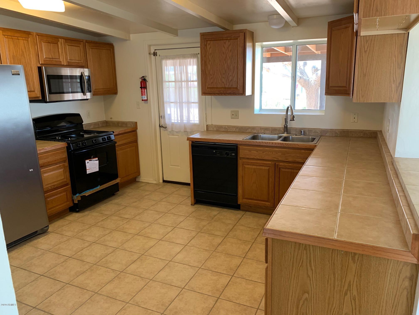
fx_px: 315
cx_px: 210
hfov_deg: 67.3
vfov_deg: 53.1
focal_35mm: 26
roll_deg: +1.5
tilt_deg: -11.5
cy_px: 158
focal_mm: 4.25
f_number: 1.8
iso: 125
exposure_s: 1/60
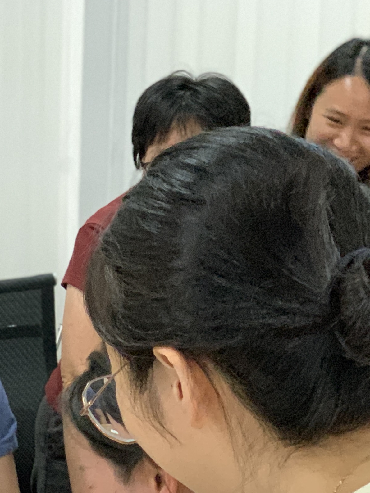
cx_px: -140
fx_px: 1881
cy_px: 426
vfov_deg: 14.8
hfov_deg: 10.9
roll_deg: -0.8
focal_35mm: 132
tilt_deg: -11.4
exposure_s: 1/47
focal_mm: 6
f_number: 2.4
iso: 400
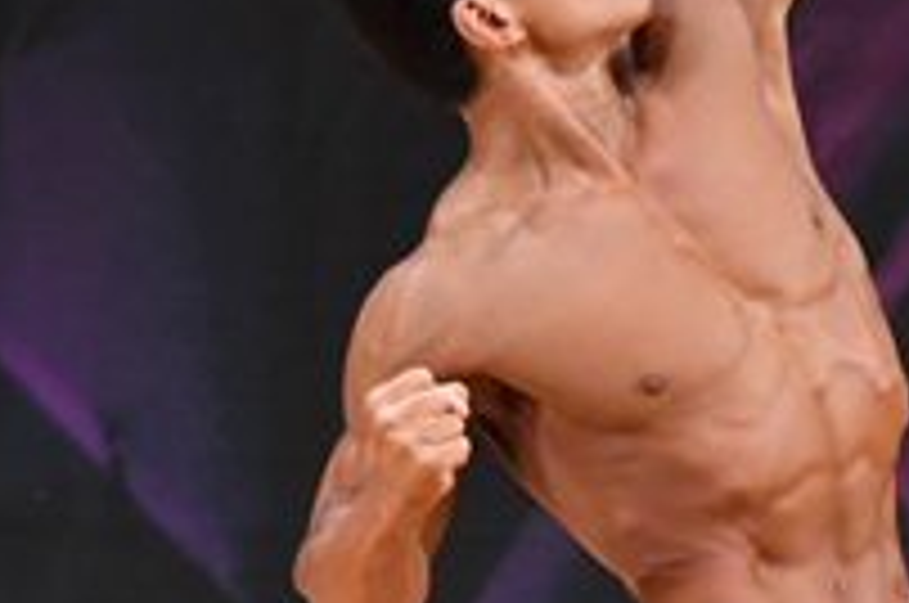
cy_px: 202
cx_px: 763
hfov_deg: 1.9
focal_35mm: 1096
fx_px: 27630
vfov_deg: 1.3
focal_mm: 190
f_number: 5.6
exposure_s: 1/400
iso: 3200
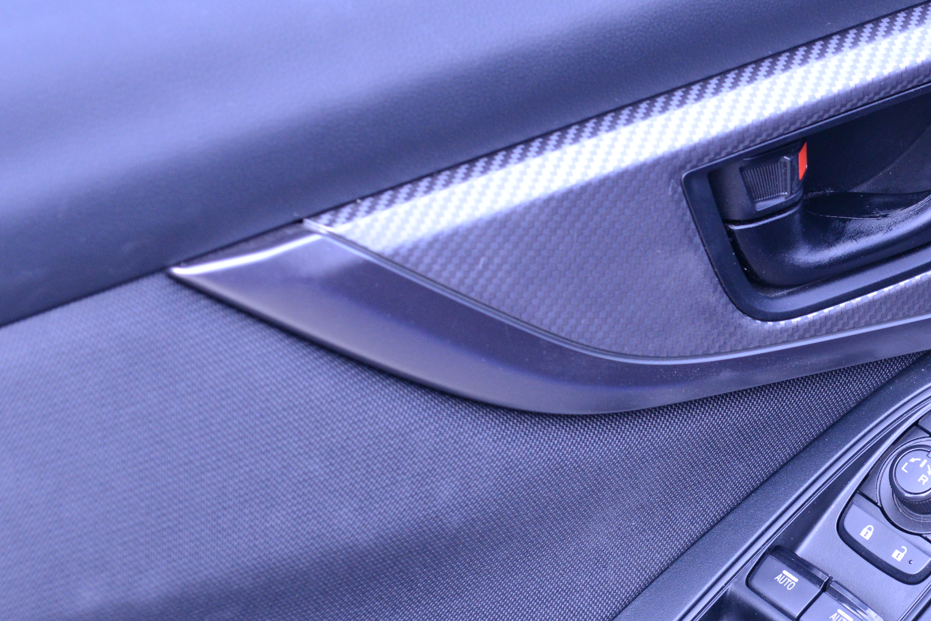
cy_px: 370
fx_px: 4216
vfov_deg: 8.4
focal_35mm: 163
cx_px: 920
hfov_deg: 12.5
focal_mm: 70
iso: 1400
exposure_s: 1/250
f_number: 8
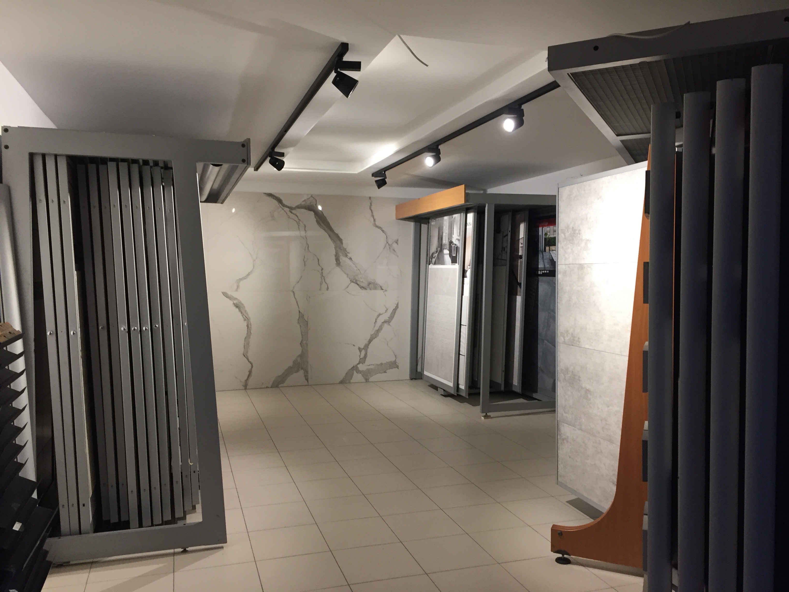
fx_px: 661
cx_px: 394
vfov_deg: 48.2
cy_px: 296
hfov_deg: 61.7
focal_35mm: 29
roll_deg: +0.7
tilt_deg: -4.3
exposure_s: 1/33
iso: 64
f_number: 2.2
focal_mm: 4.15
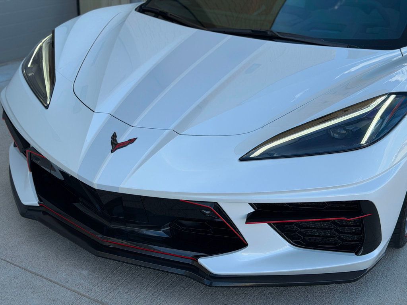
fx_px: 564
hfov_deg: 39.7
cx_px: 204
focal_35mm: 48
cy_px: 152
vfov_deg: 30.3
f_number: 1.78
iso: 64
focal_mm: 6.76
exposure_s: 1/1678
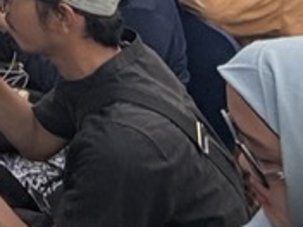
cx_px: -411
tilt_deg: +4.9
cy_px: -402
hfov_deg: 13.9
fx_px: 893
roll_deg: -1.2
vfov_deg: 10.9
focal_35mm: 102
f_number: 2.2
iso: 50
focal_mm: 2.22
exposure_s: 1/265
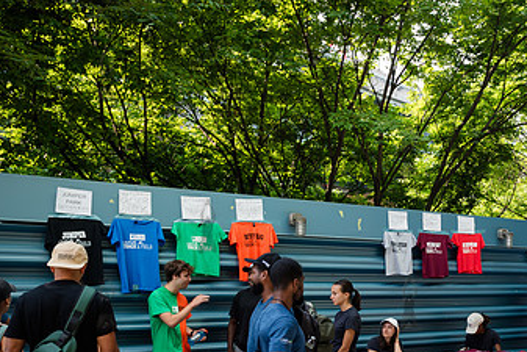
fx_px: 659
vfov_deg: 29.1
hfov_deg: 41.2
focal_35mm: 45
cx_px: 441
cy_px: 293
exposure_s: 1/60
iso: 200
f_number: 5
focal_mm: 24
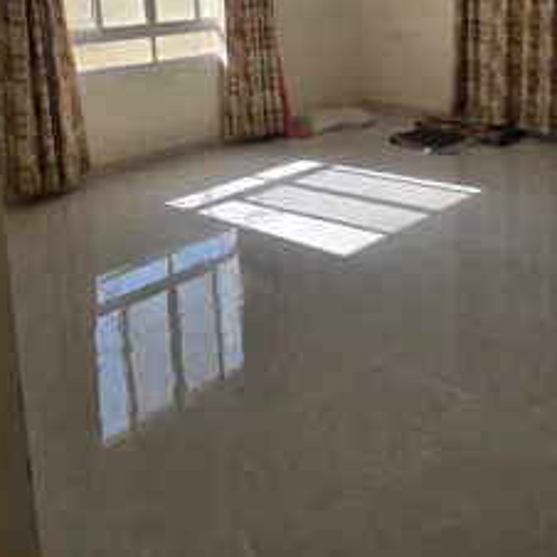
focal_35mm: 36
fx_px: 655
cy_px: 76
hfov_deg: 46.0
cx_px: 298
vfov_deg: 42.9
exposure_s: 1/180
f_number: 1.7
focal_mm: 6.3
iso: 20
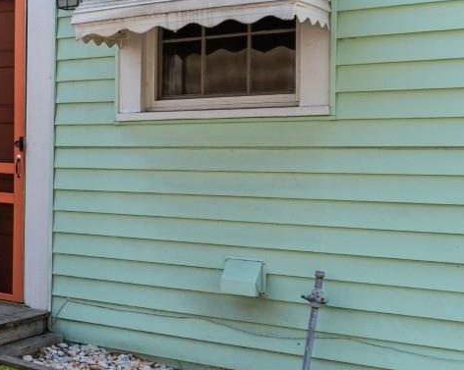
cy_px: 131
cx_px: -316
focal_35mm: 58
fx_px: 796
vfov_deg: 26.1
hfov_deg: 22.8
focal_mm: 12
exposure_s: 1/200
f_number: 7.1
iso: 100
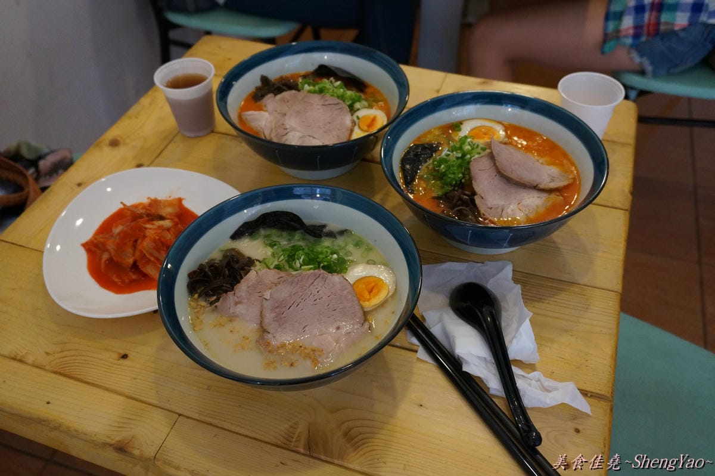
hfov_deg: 57.3
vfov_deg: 39.9
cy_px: 238
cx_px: 358
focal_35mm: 33
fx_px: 655
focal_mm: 22
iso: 1250
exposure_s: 1/160
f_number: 4
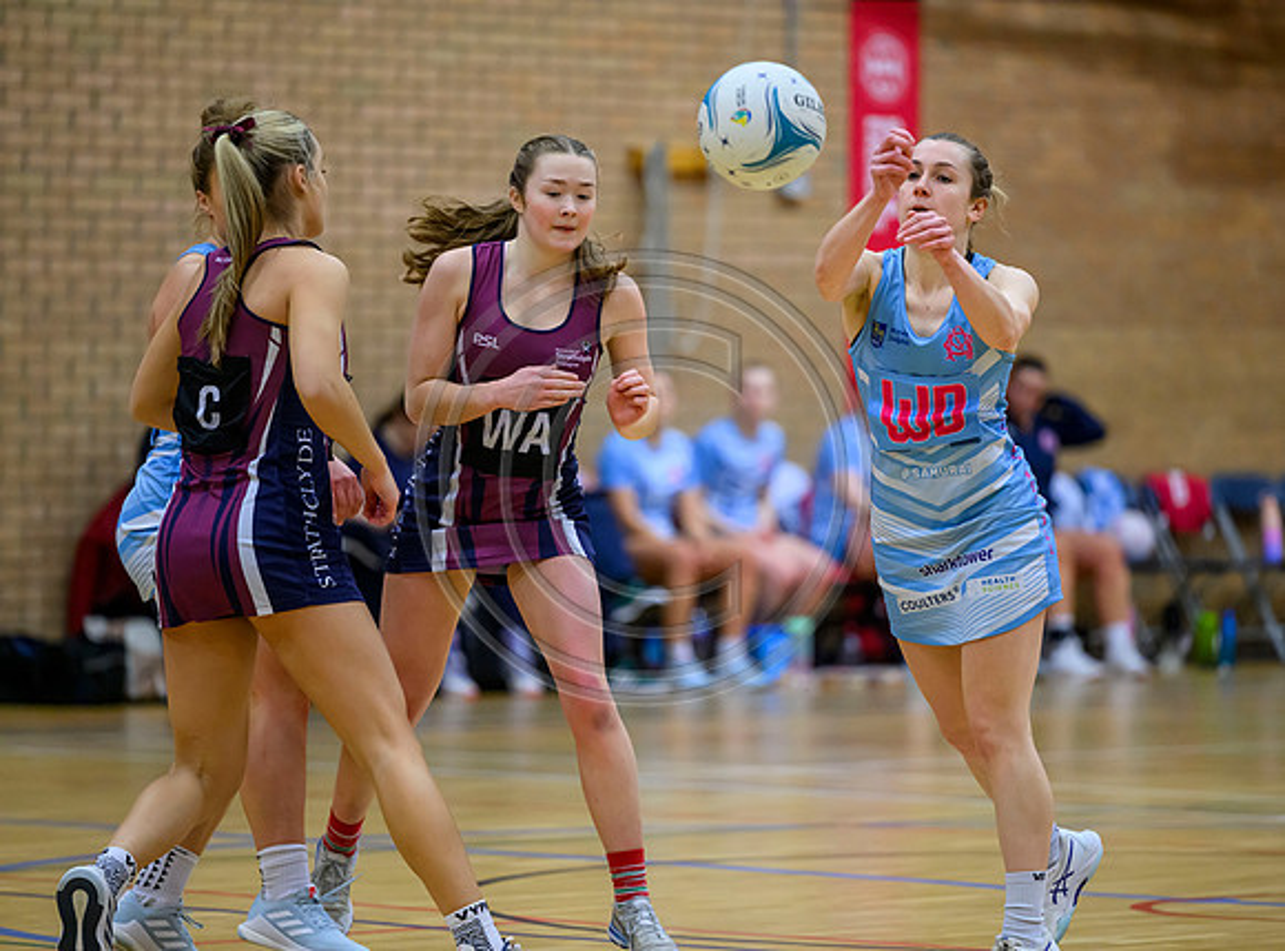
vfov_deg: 6.9
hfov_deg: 9.3
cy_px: 476
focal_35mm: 215
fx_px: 7926
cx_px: 714
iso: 5000
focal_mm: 200
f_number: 2.8
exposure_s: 1/1000
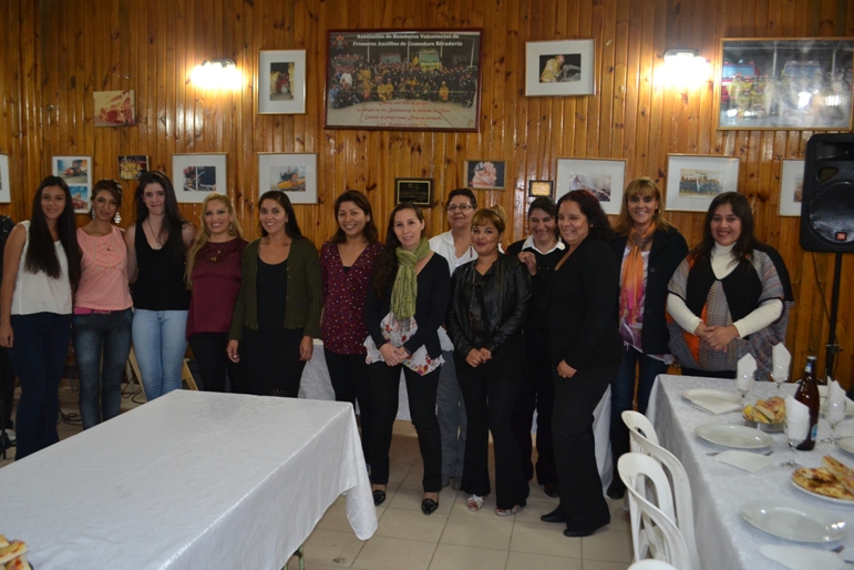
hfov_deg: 65.5
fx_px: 664
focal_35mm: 28
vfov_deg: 46.4
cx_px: 414
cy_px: 284
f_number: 3.5
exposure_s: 1/60
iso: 1250
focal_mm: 18
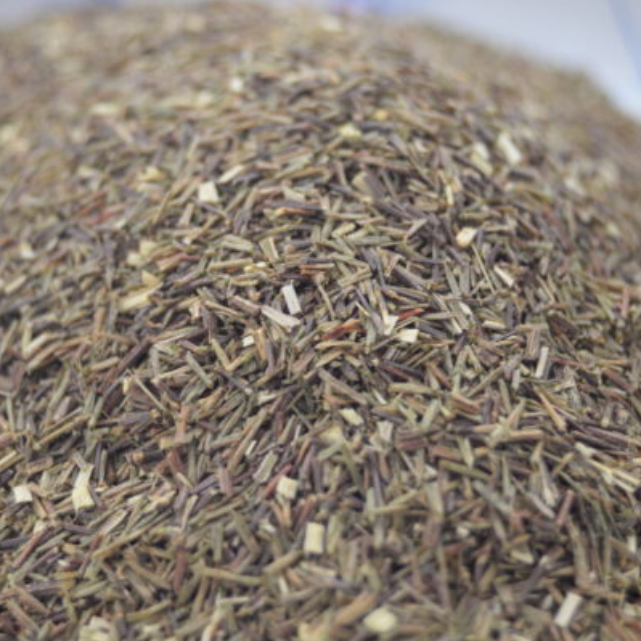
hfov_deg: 16.6
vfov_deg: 16.6
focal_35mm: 105
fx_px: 2200
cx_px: 259
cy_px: 320
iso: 160
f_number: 6.3
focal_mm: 82
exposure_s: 1/100
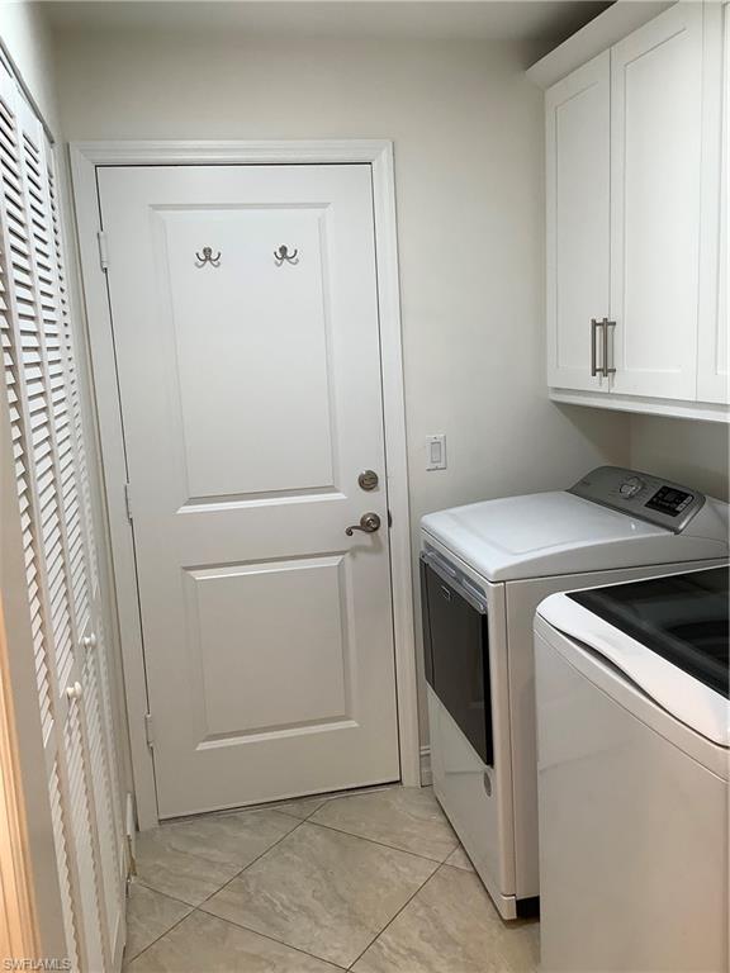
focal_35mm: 31
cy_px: 486
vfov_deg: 58.4
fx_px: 872
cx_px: 365
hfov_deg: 45.4
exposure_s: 1/60
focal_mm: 3.3
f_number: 2.4
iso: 64
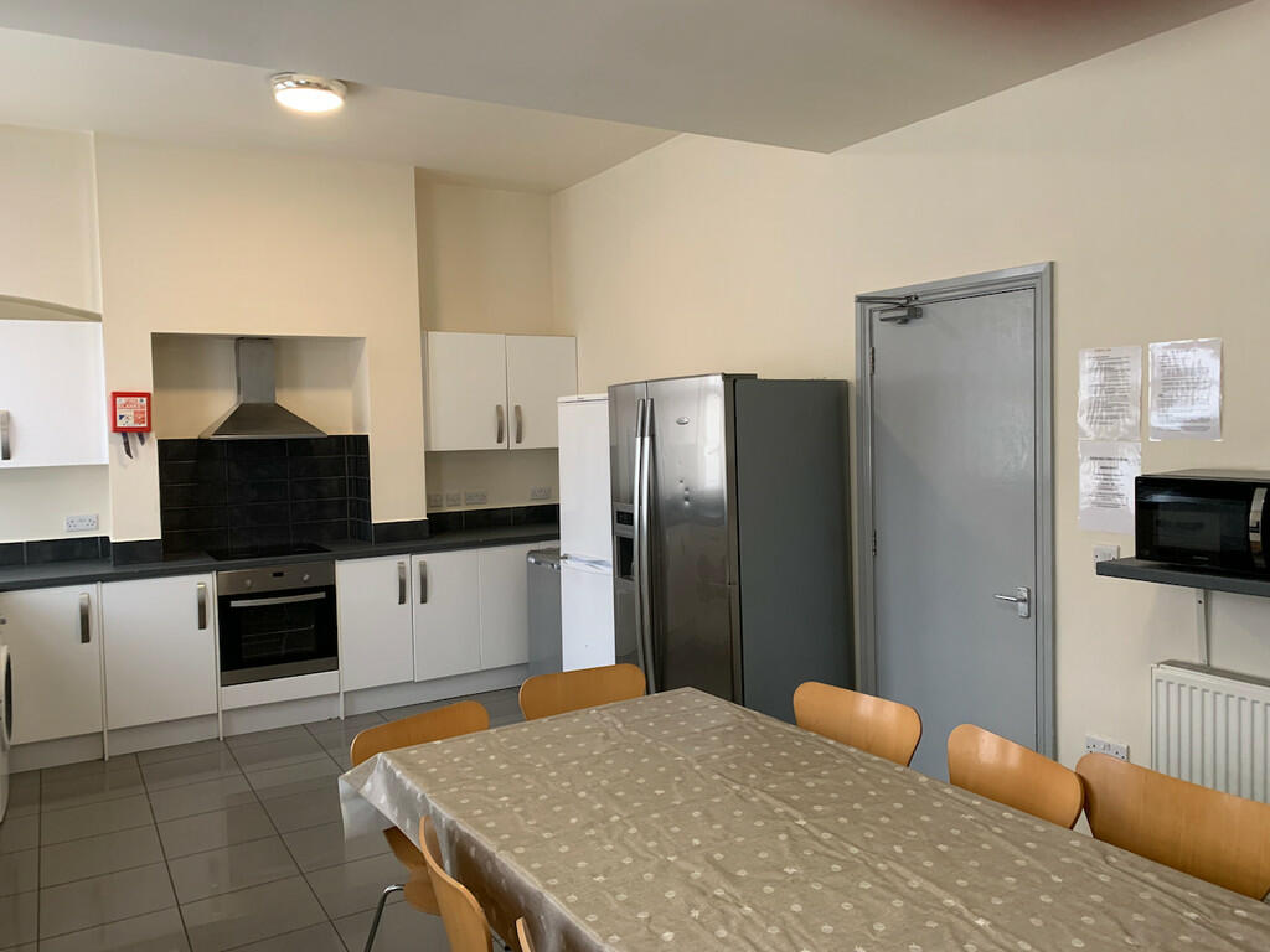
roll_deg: +1.8
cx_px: 635
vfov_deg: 53.1
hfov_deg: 67.3
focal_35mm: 26
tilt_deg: -2.4
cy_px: 476
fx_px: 954
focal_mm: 4.25
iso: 200
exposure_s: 1/50
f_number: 1.8
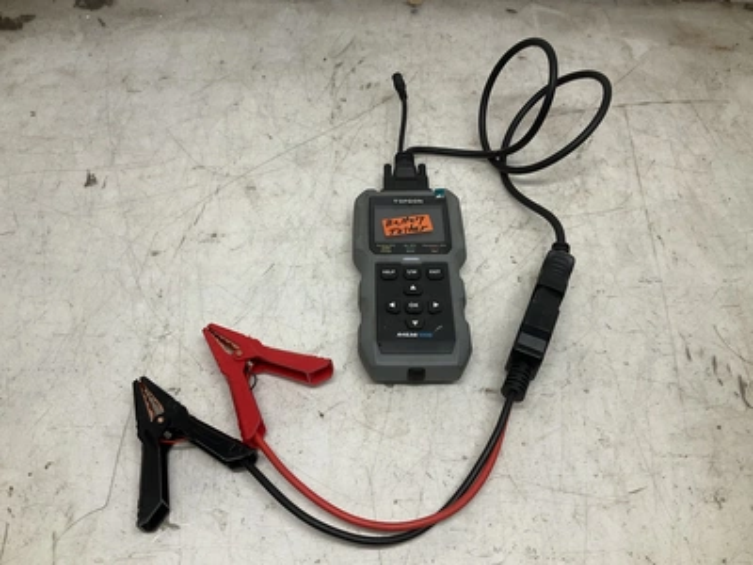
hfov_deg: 61.7
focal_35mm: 29
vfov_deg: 48.2
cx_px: 376
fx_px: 631
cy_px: 282
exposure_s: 1/120
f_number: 1.8
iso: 32
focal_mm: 3
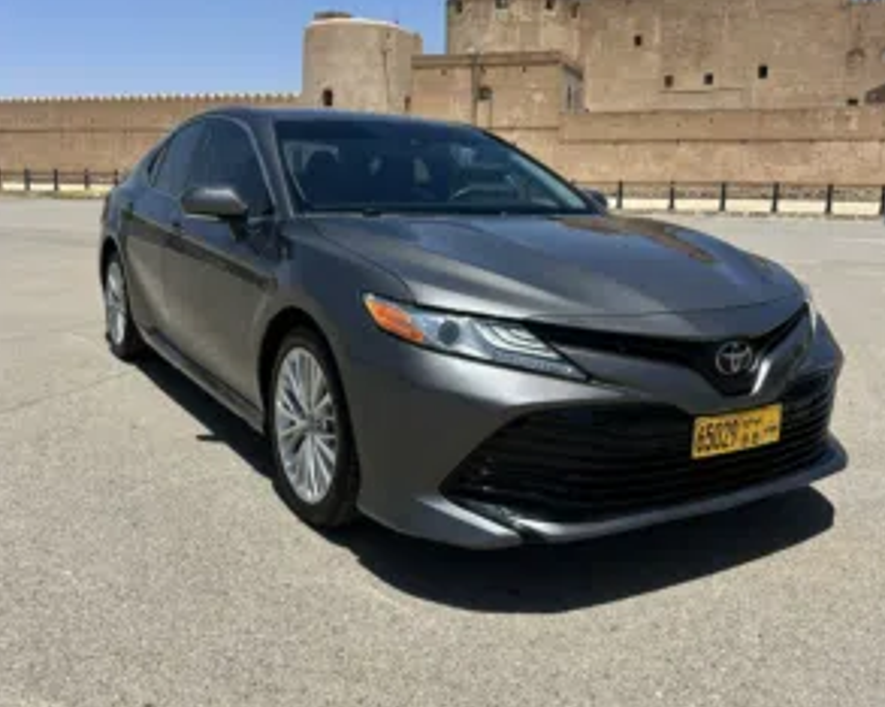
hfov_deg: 55.7
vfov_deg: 45.6
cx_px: 441
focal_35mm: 32
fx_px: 838
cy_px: 308
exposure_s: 1/5525
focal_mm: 6.86
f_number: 1.78
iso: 80
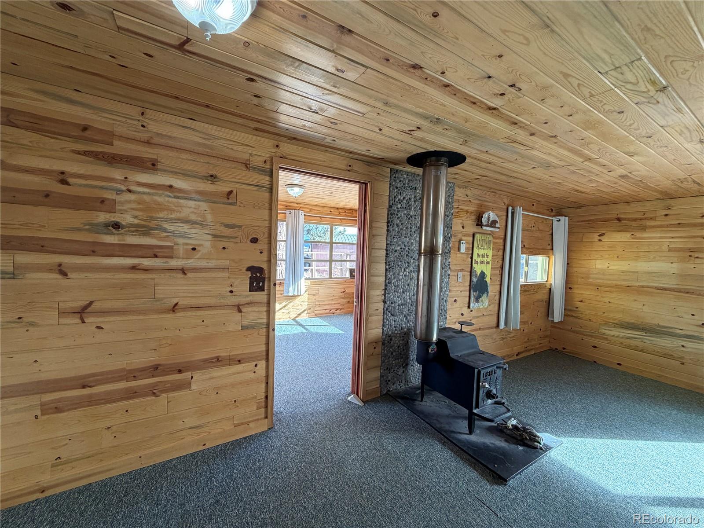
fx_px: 285
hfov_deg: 102.1
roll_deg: -2.5
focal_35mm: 14
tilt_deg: -2.3
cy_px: 264
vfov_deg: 85.7
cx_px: 352
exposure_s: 1/120
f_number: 2.2
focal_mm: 2.22
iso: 125
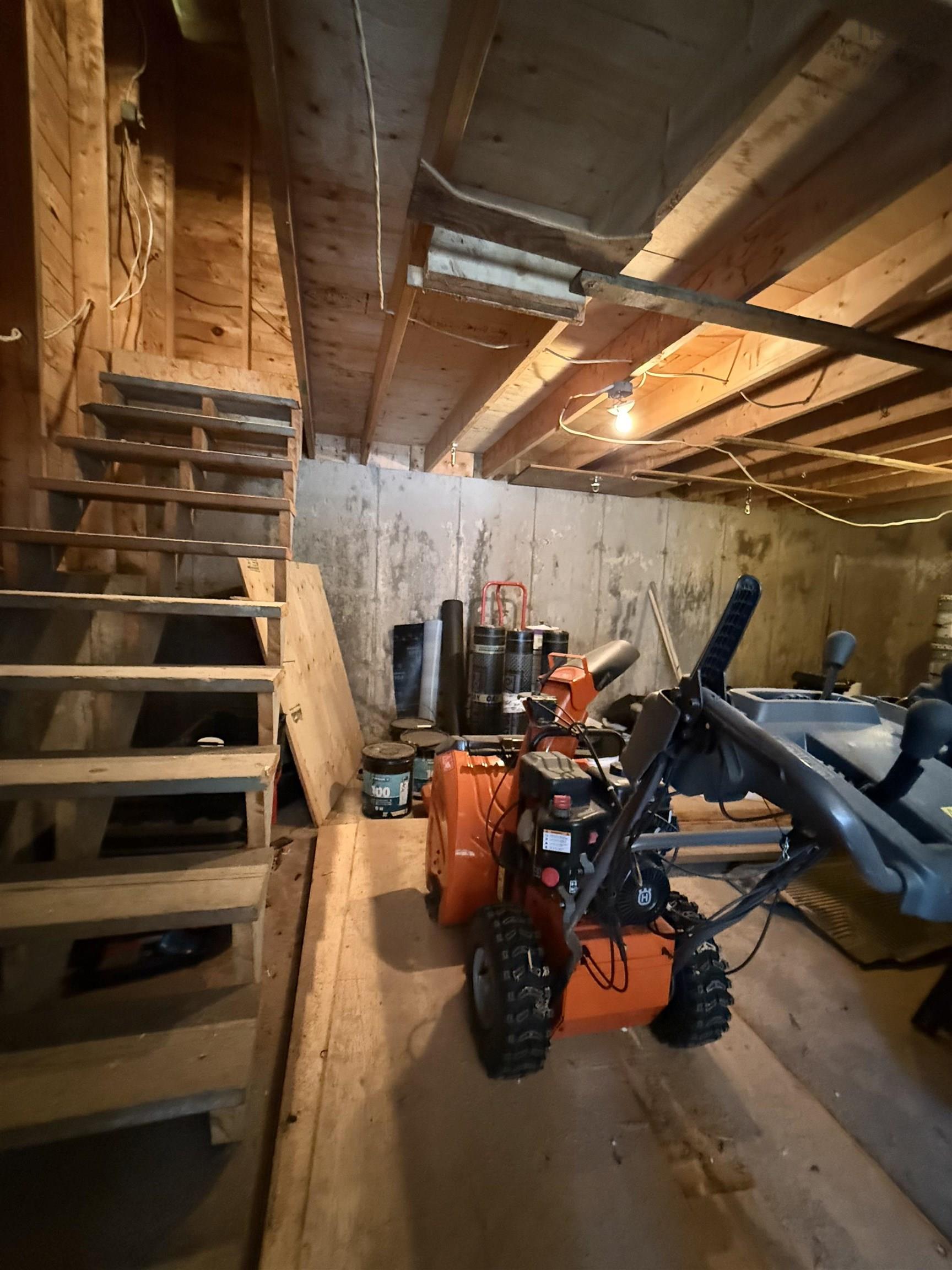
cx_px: 476
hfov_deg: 85.7
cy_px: 635
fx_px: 513
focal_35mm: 14
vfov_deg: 102.1
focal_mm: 2.22
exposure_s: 1/30
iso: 1250
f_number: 2.2
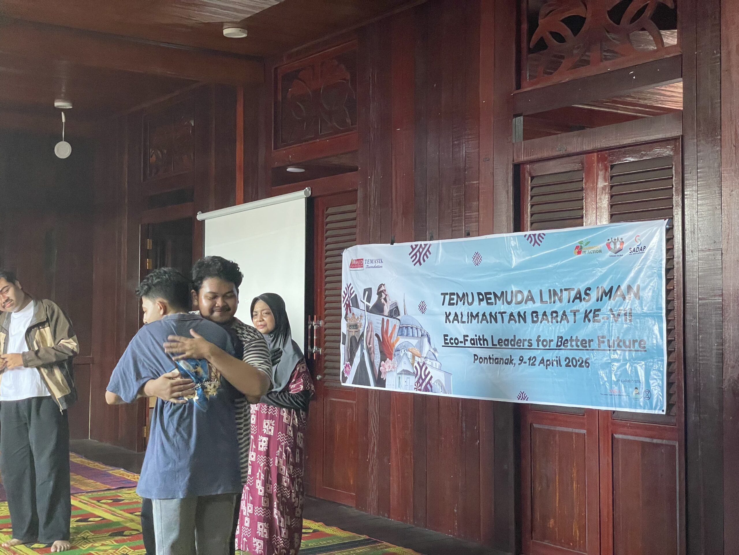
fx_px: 1110
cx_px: 370
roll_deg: -0.2
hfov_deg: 36.8
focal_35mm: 52
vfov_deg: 28.0
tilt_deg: +2.9
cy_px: 278
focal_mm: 6
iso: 640
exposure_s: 1/60
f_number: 2
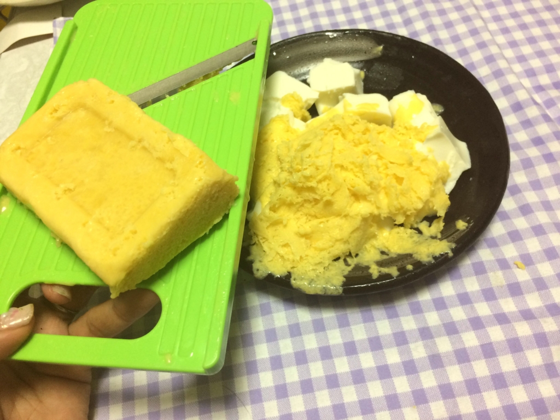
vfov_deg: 48.2
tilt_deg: -58.3
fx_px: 469
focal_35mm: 29
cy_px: 210
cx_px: 280
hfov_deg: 61.7
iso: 100
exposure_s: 1/33
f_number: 2.2
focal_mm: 4.15
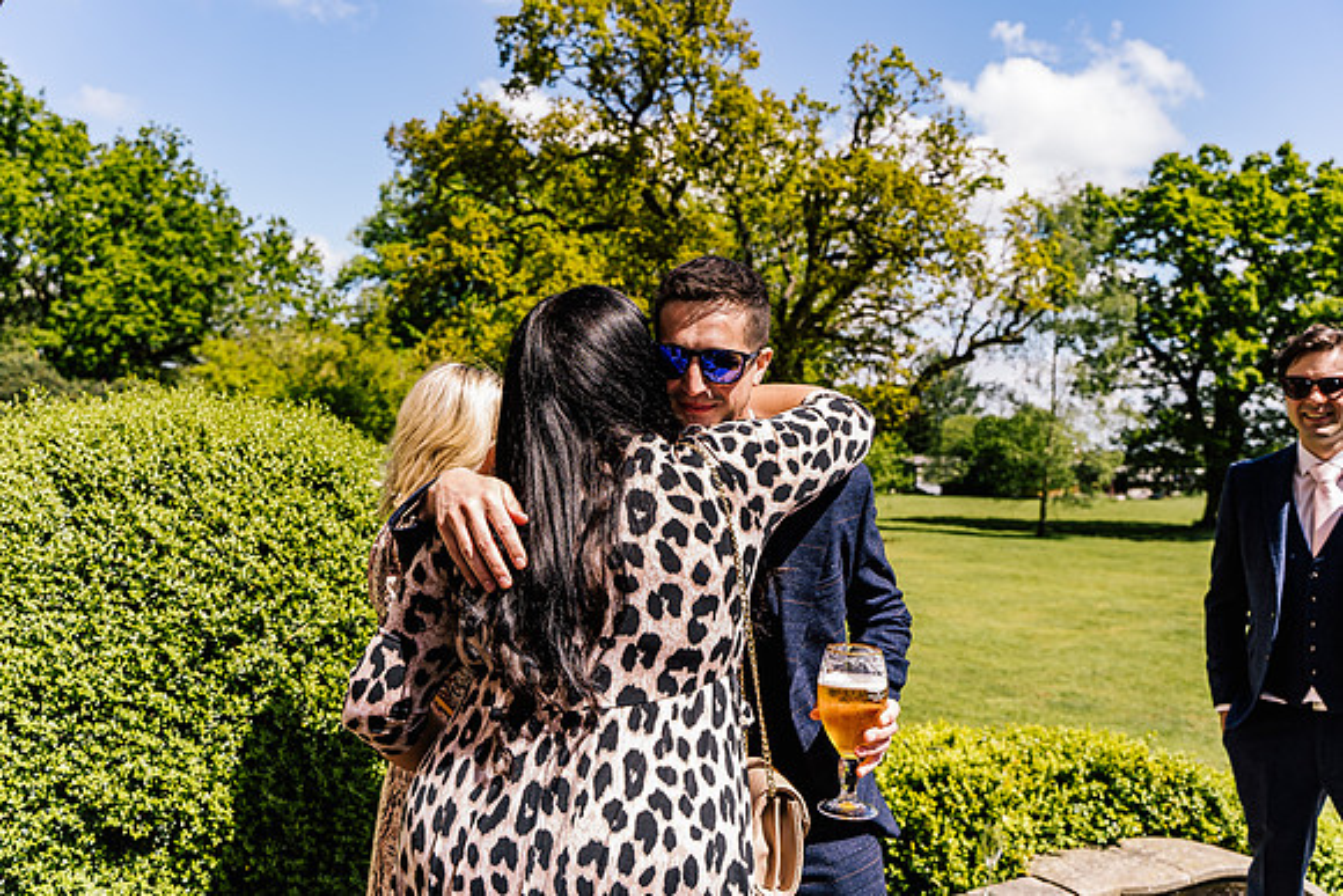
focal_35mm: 28
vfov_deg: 46.4
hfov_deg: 65.5
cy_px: 448
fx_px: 1045
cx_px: 672
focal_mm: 28
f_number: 5
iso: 100
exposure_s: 1/250
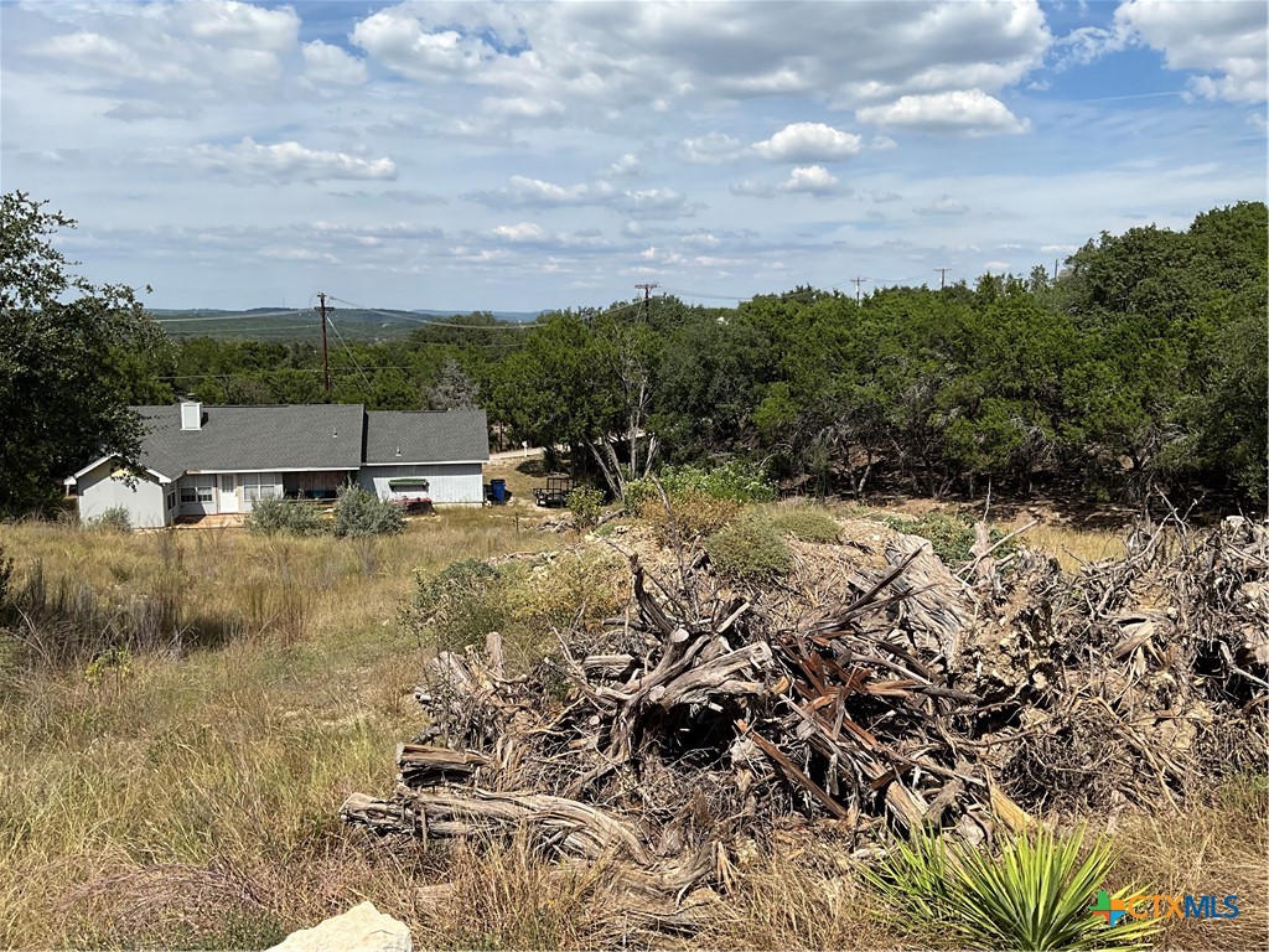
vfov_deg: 48.2
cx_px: 634
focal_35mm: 29
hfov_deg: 61.7
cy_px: 476
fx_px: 1063
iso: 25
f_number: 1.8
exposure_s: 1/2667
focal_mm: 3
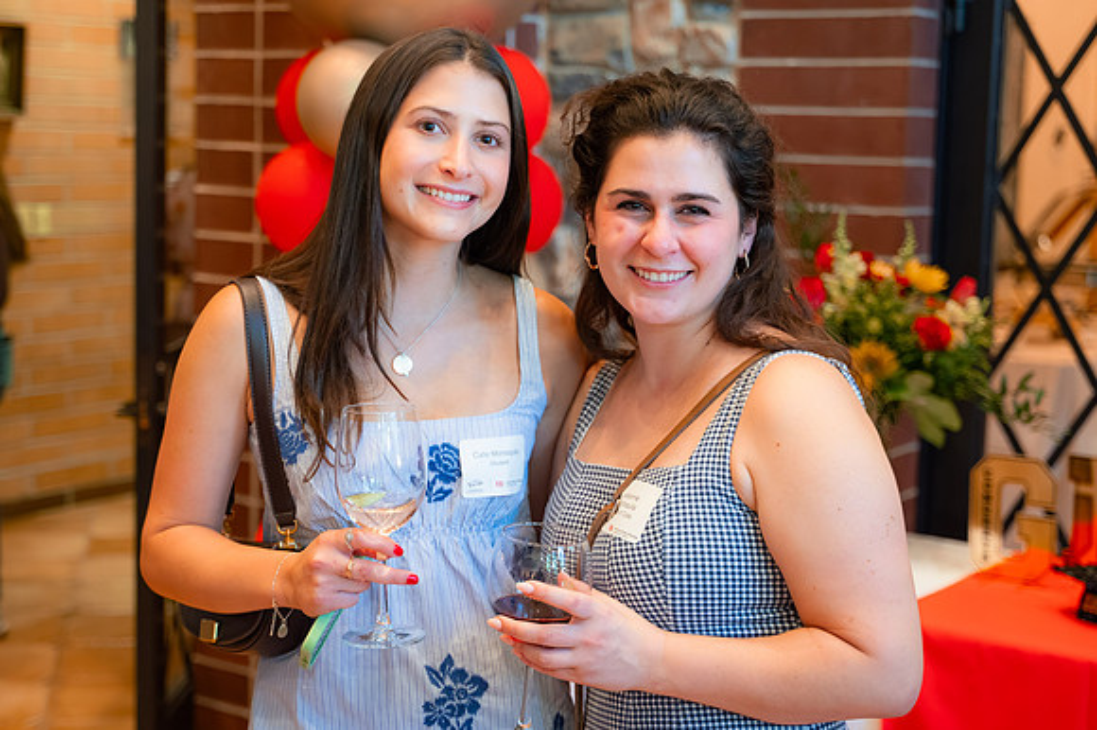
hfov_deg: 34.5
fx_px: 1768
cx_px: 509
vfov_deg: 23.3
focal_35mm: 58
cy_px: 339
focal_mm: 52
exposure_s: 1/100
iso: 2000
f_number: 2.8
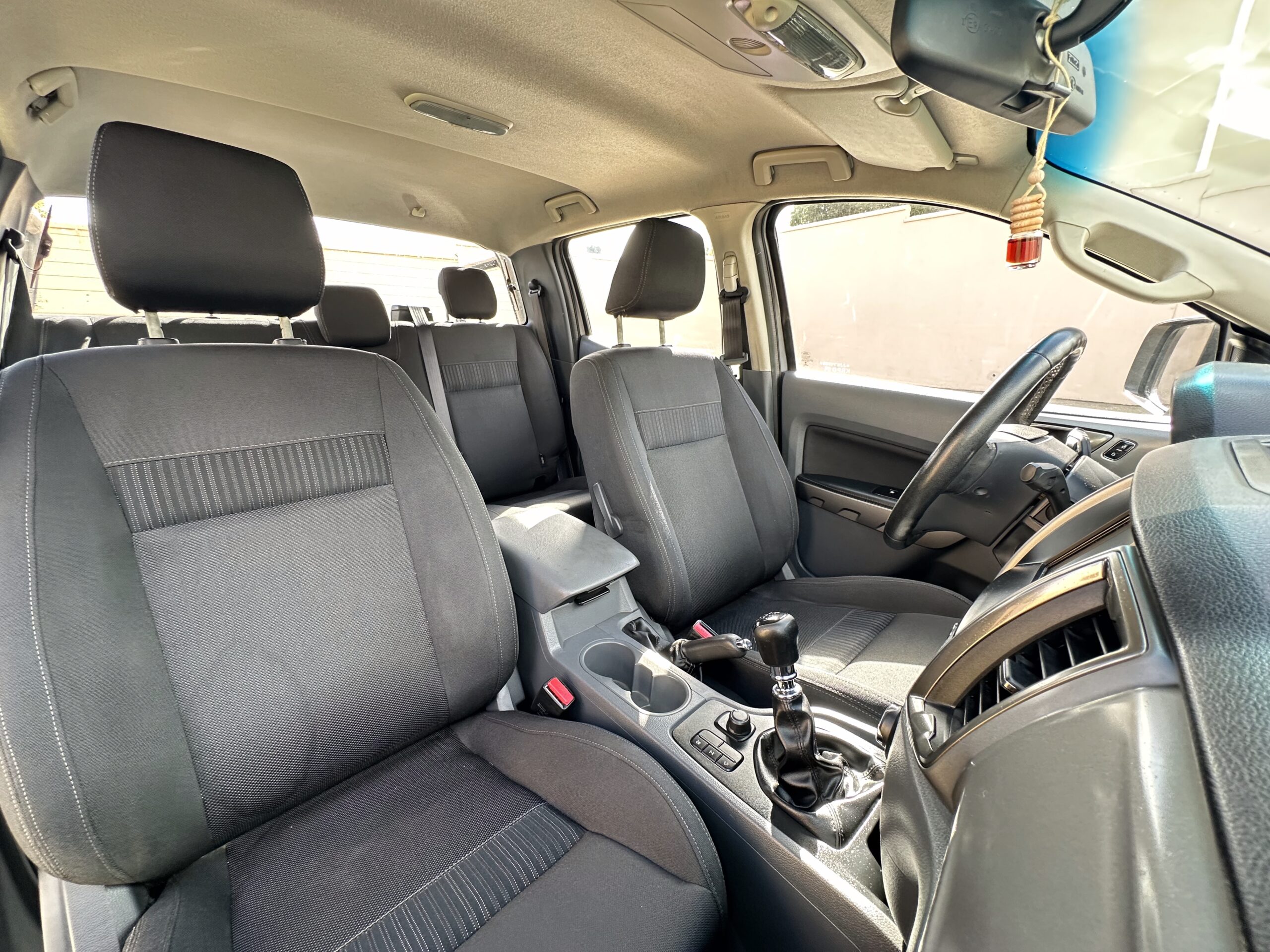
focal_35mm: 14
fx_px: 514
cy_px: 476
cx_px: 635
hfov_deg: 102.1
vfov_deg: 85.7
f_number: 2.2
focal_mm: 2.22
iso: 160
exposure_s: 1/99
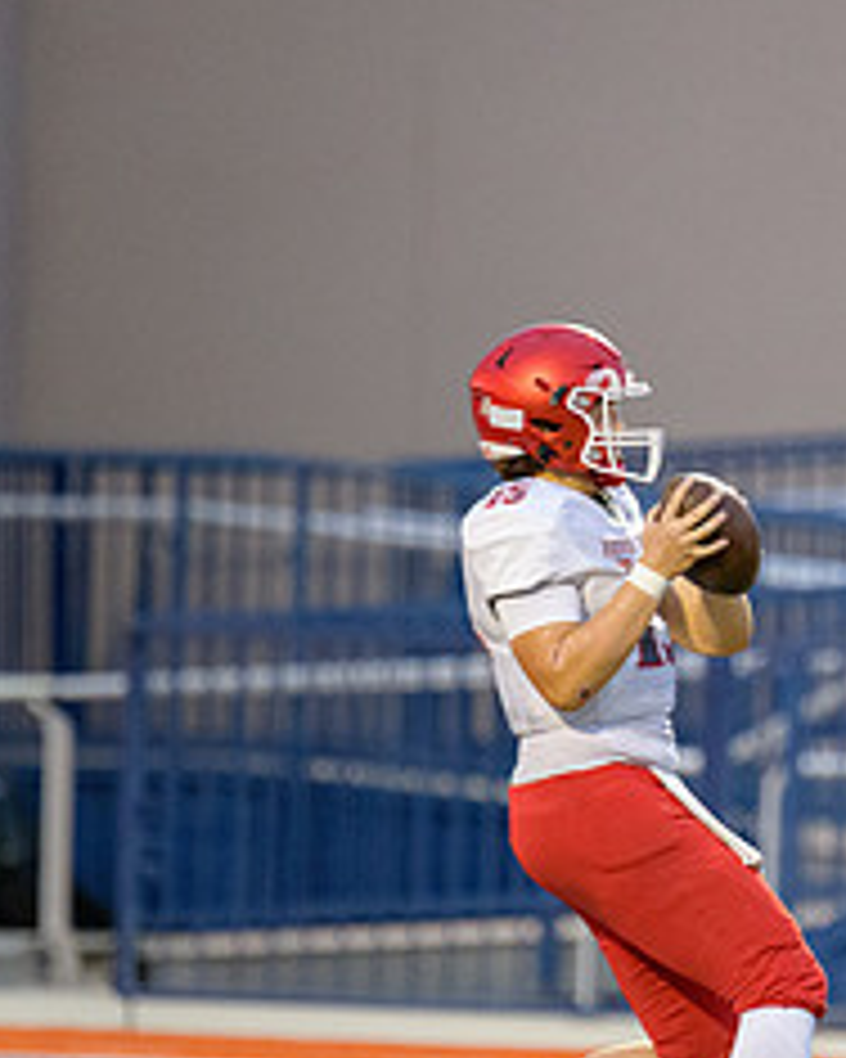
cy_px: 700
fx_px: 21783
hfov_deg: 2.2
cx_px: 1098
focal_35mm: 696
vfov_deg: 2.8
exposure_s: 1/800
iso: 5600
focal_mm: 300
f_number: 2.8
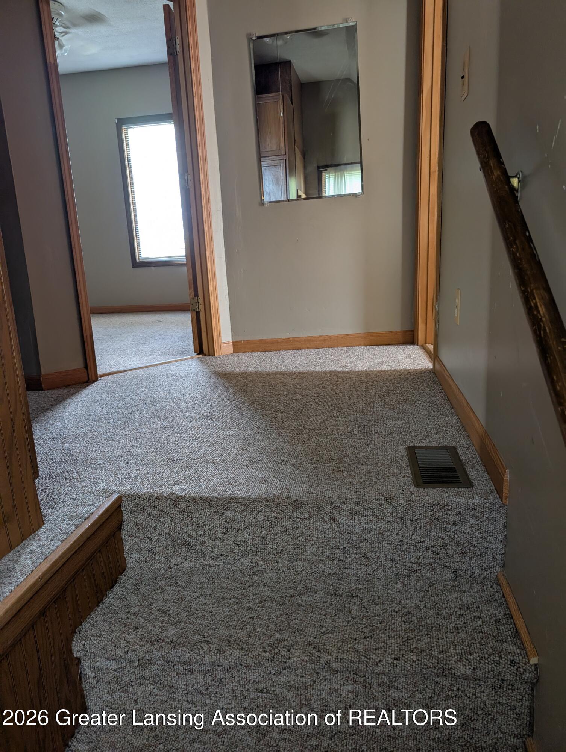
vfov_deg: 71.5
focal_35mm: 24
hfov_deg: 56.9
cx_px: 283
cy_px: 376
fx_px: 522
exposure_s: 1/60.3
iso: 191
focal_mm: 6.9
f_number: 1.68
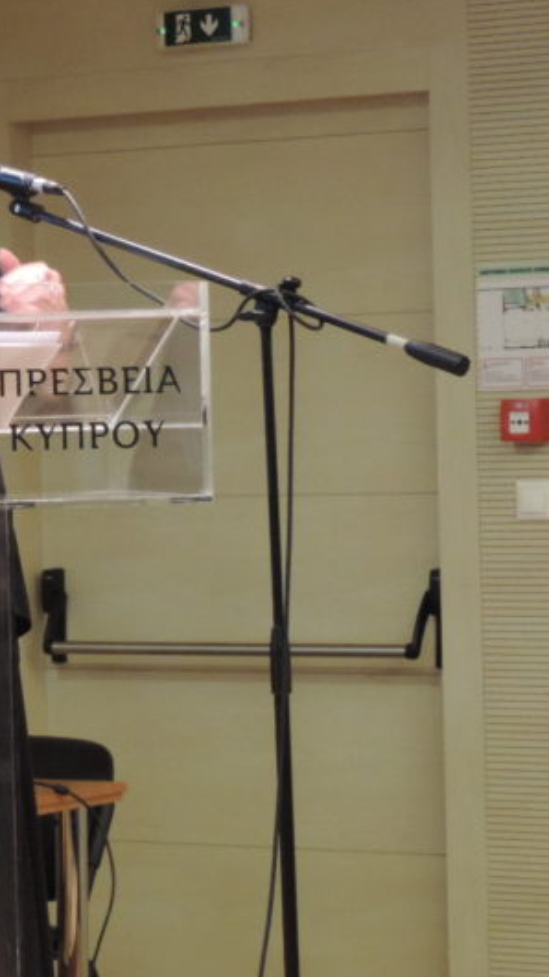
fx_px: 4090
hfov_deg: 7.6
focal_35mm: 158
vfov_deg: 13.6
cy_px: 577
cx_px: -129
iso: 640
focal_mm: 13.3
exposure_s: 1/25
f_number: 3.9
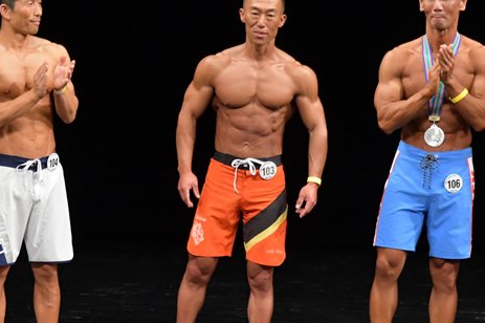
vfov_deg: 3.2
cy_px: 203
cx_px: 178
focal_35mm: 427
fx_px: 5748
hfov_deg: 4.8
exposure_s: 1/400
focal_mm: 170
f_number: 5.6
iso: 3200
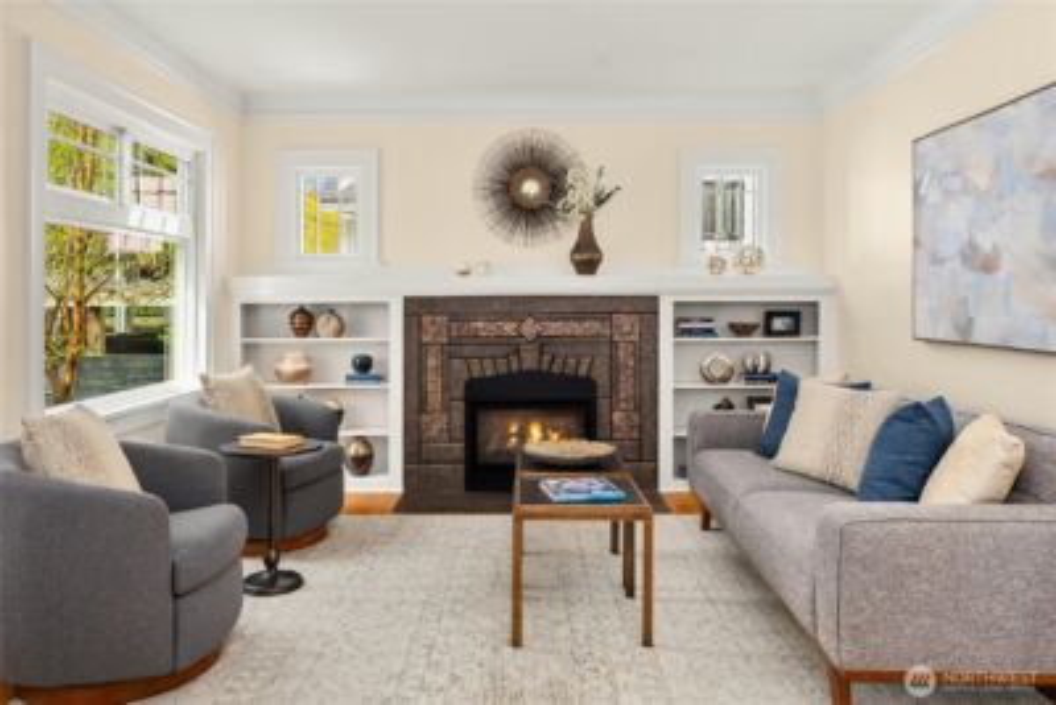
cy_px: 352
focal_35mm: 25
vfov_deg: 51.3
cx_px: 528
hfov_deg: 71.5
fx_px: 734
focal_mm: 17
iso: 200
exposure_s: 1/2.5
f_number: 8
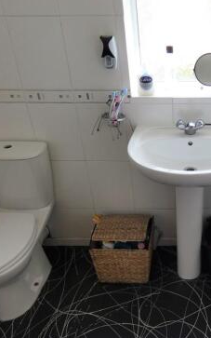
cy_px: 179
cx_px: 190
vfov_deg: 56.7
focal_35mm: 34
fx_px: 313
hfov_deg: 35.1
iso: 80
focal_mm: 3.6
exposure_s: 1/100
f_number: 2.8
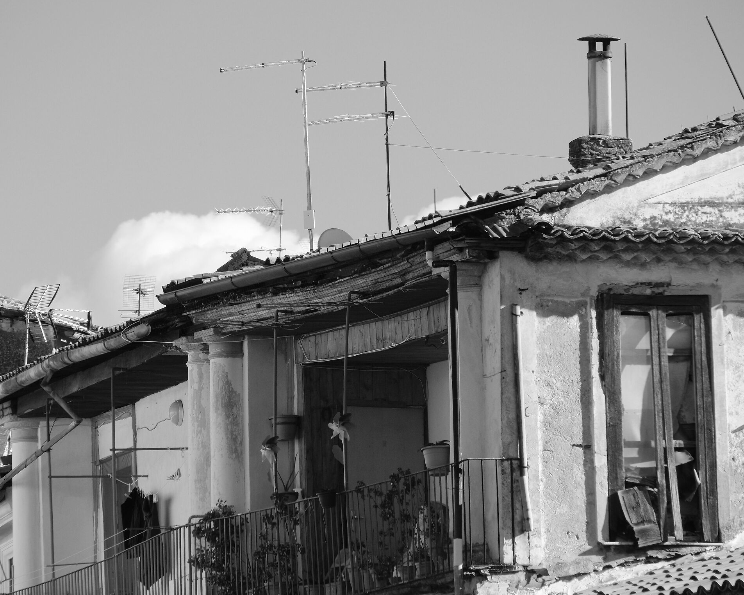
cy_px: 308
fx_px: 11714
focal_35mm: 532
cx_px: 316
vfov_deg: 2.9
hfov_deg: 3.6
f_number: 11
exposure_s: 1/180
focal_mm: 300
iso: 400
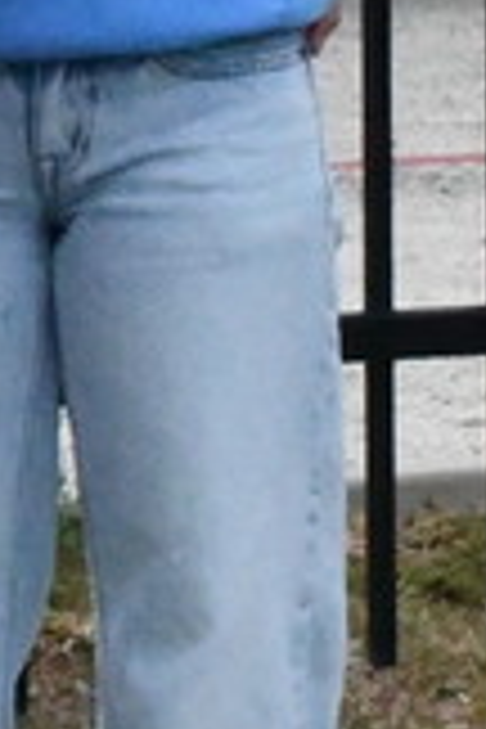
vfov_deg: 3.5
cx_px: -378
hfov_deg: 2.3
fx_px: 11926
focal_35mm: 589
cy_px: -164
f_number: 29
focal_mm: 62
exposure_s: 1/2500
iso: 16000
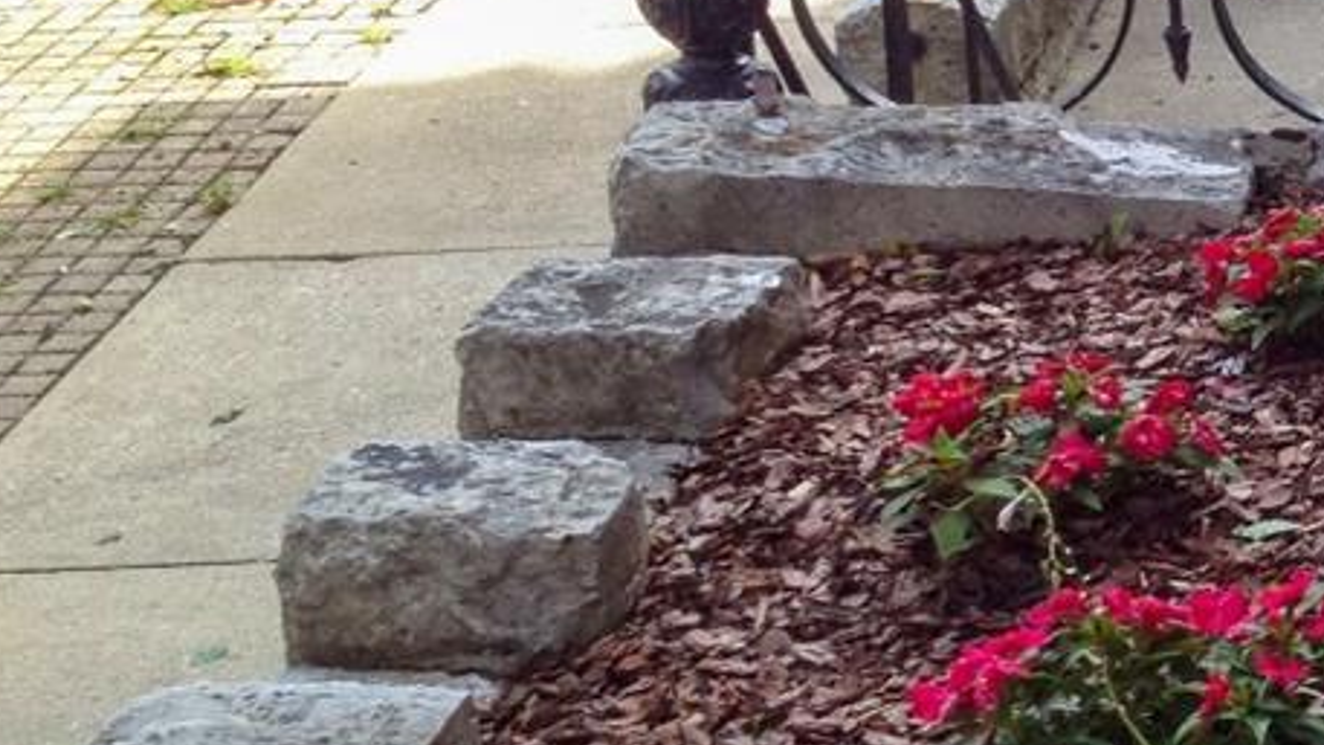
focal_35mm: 125
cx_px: 1895
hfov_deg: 15.9
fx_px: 4388
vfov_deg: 9.7
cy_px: 380
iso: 50
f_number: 2.4
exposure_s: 1/314
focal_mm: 4.28
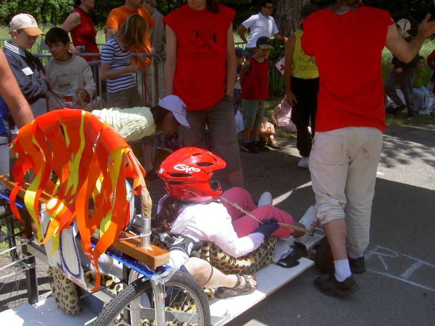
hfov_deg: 47.9
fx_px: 490
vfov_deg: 36.8
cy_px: 163
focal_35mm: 39
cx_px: 218
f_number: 4.7
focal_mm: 8
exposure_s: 1/320
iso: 100
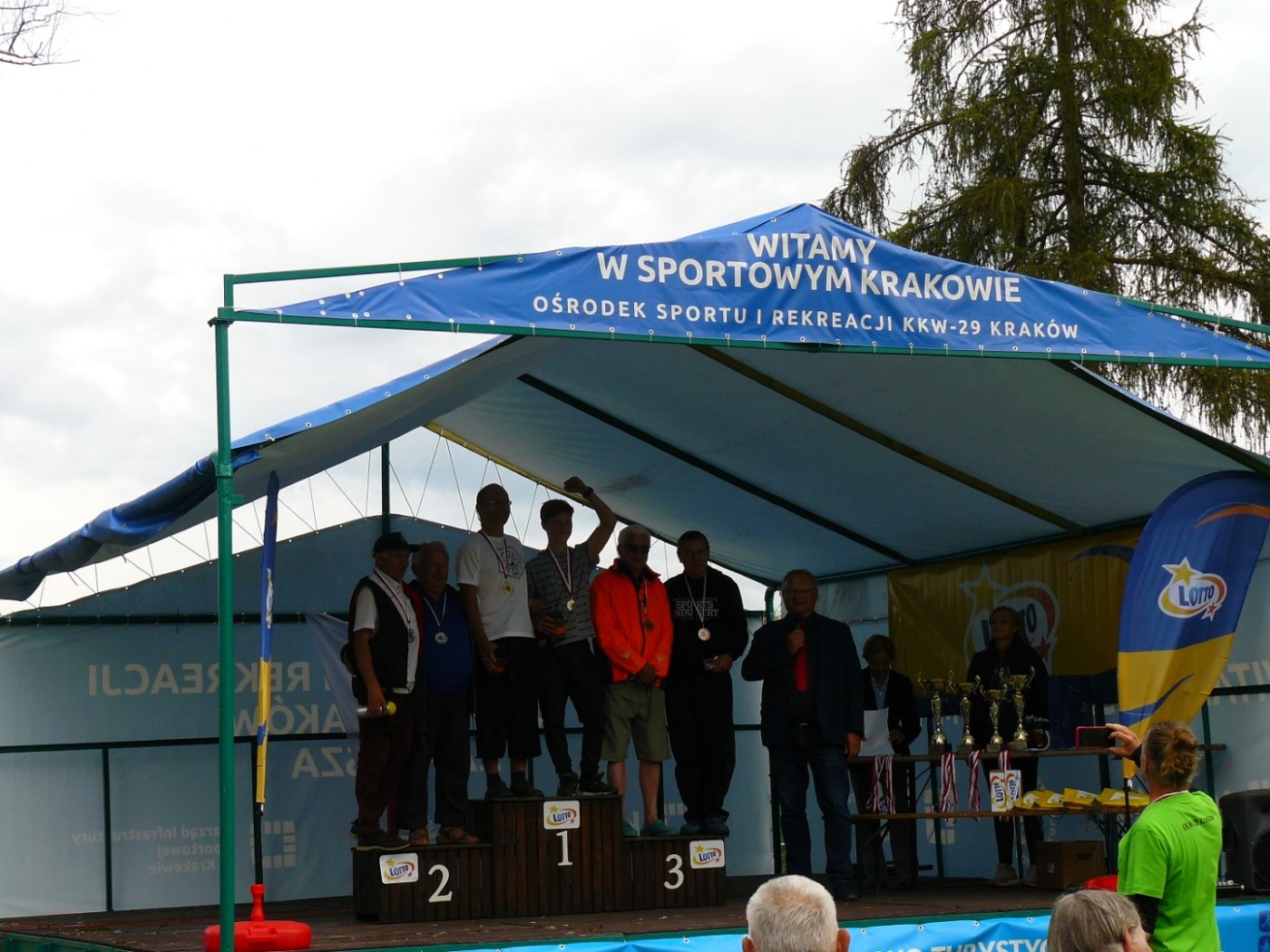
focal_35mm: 70
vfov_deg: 21.0
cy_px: 476
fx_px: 2568
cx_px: 635
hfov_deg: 27.8
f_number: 4
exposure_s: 1/250
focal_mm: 11.6
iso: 100
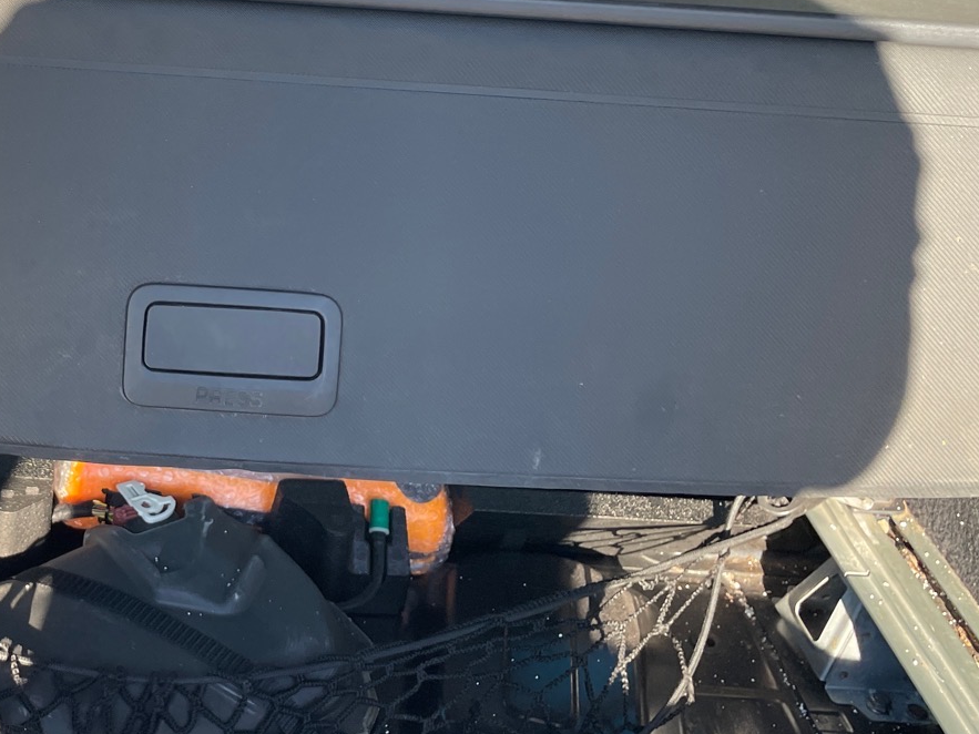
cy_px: 173
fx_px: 1499
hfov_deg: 34.0
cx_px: 78
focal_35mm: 53
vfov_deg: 27.1
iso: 32
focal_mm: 4.2
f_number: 1.6
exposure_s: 1/409
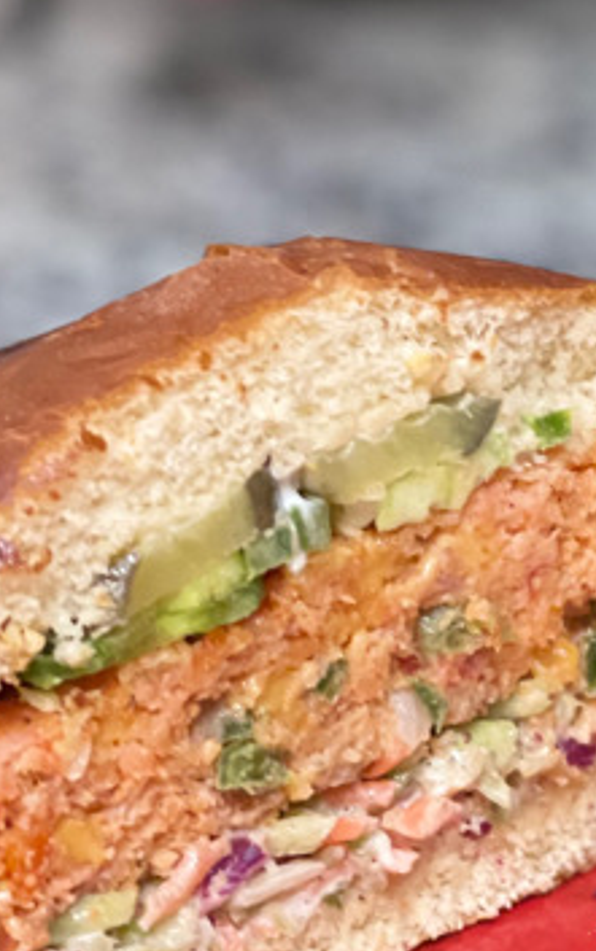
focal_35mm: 164
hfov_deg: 7.9
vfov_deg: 12.7
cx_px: 674
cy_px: 319
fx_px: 4257
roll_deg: -1.3
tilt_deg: -17.7
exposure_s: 1/24
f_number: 2.2
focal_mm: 7.5
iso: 320
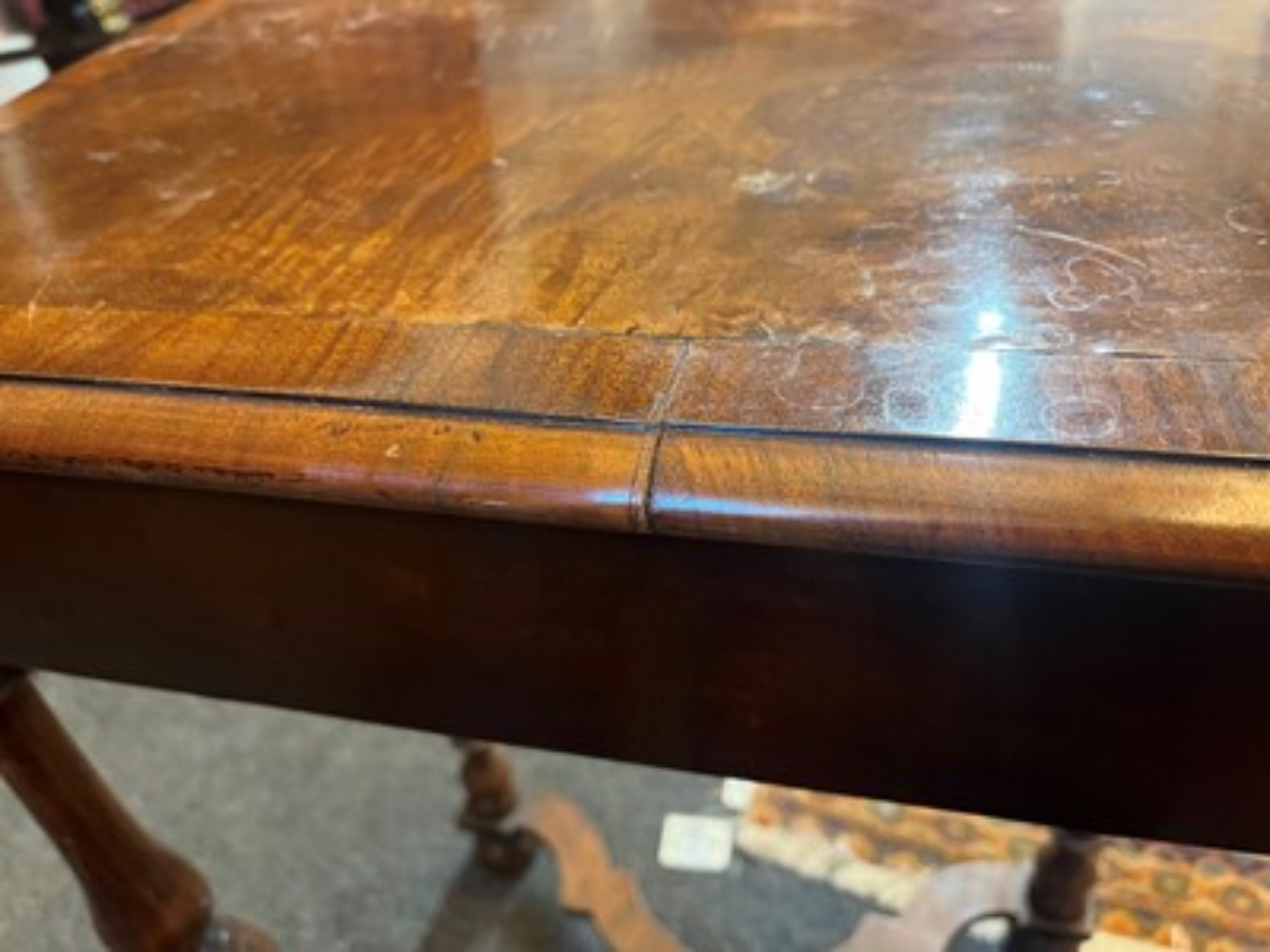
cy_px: 476
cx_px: 635
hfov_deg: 67.3
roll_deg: +7.0
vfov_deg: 53.1
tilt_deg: -39.4
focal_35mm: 26
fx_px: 954
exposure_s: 1/50
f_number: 1.6
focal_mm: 5.1
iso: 250
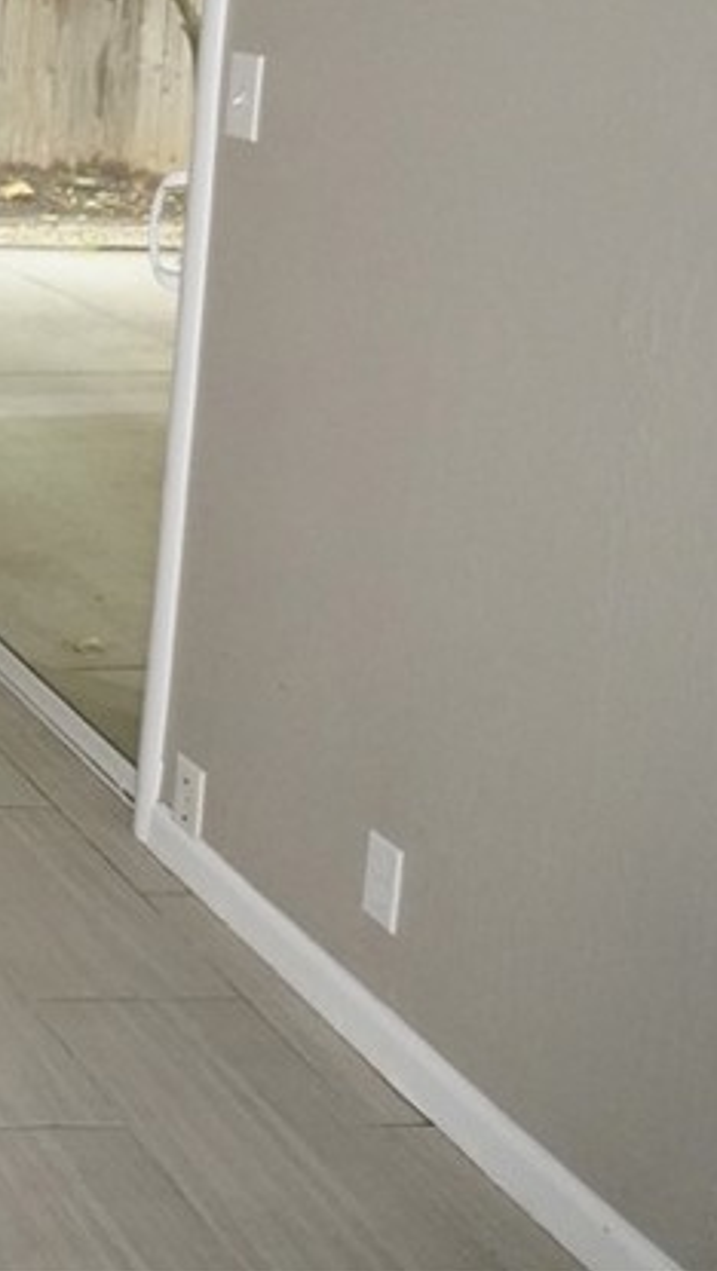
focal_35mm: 62
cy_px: 228
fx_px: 2092
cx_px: -797
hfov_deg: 15.0
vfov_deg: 32.7
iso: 3200
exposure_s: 1/60
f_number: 3.5
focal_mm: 16
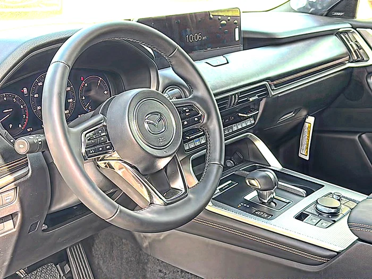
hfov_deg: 46.8
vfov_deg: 36.0
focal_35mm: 40
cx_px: 186
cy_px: 140
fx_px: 430
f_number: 1.78
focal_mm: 6.86
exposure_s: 1/278
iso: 125
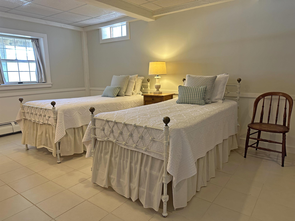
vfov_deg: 56.8
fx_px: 205
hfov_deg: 71.6
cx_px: 148
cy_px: 110
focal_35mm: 24
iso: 200
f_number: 1.78
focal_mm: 6.86
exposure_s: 1/60
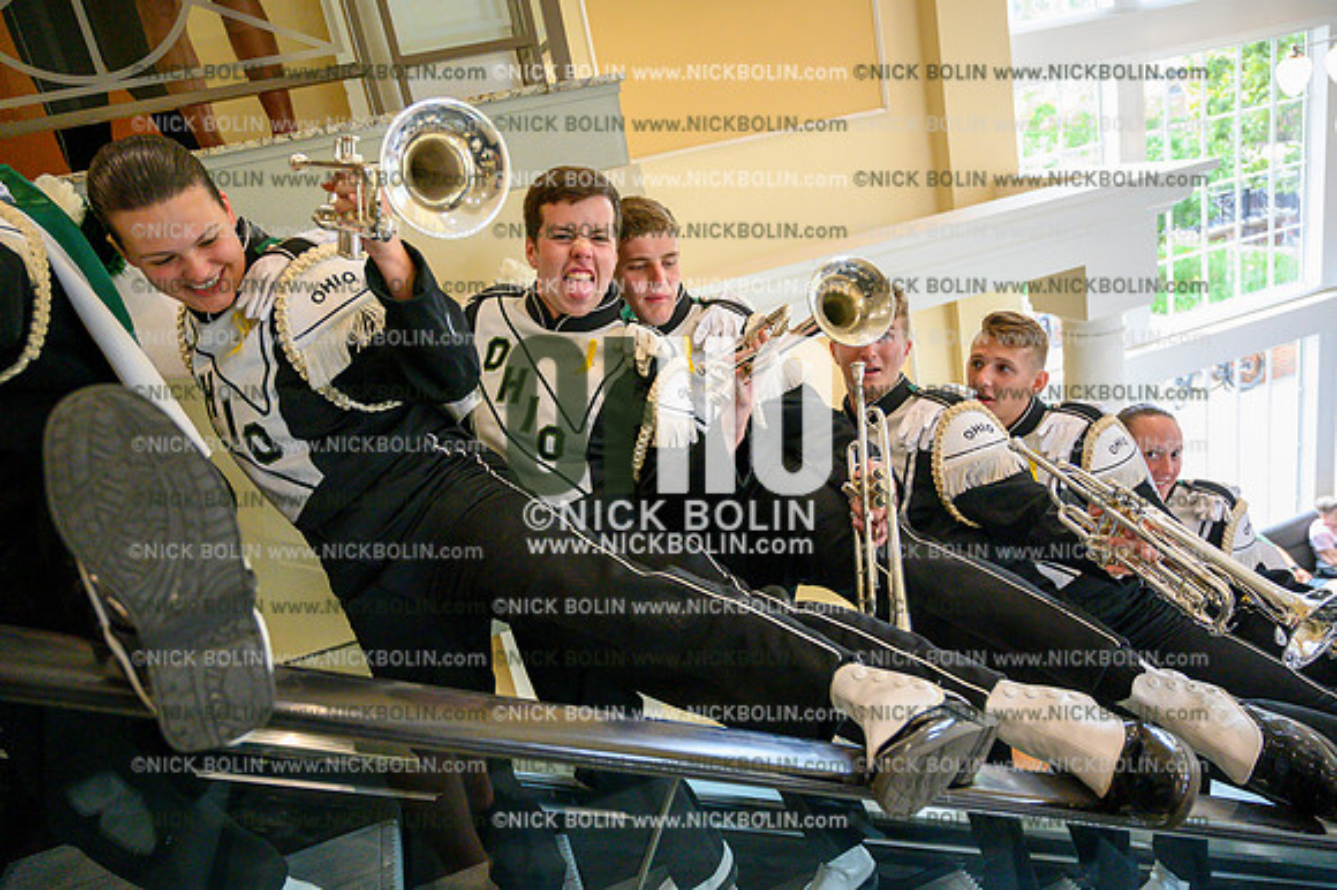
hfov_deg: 73.8
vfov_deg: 53.1
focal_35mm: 24
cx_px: 668
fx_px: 891
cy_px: 445
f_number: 4
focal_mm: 24
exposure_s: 1/800
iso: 6400
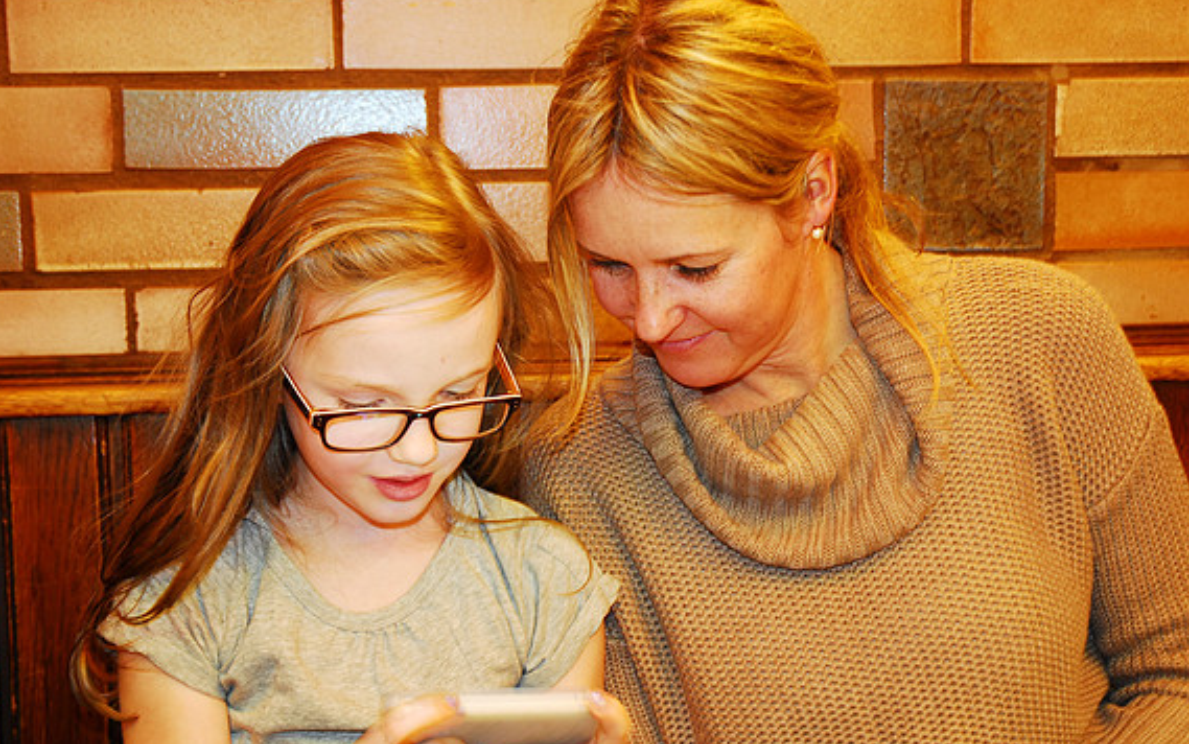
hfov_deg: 38.2
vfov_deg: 24.4
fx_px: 1718
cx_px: 593
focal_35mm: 53
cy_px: 376
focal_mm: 34
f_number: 4
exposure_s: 1/3
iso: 400
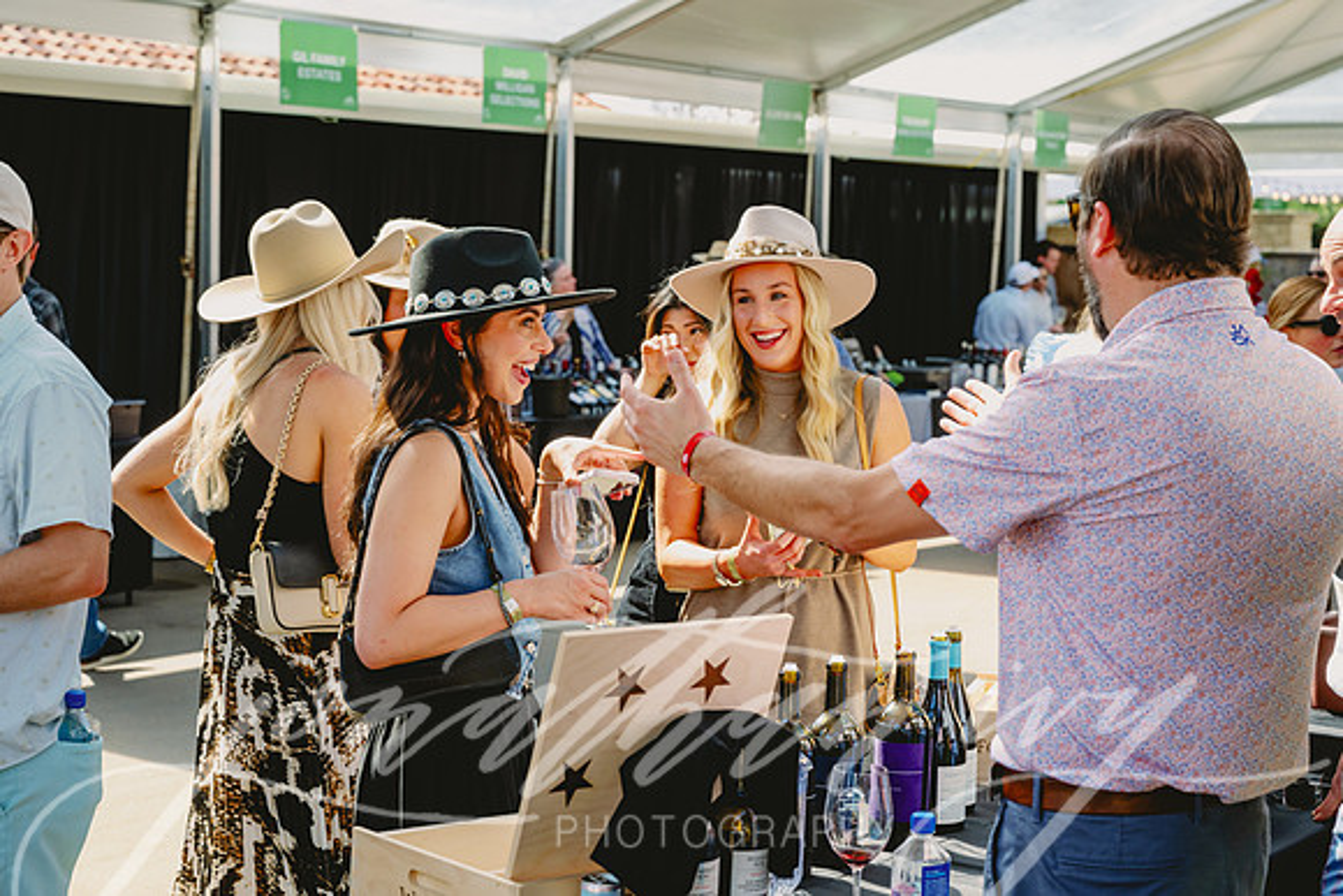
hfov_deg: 31.9
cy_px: 448
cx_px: 672
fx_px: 2351
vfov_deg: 21.6
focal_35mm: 63
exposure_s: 1/800
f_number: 5.6
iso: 500
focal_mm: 63
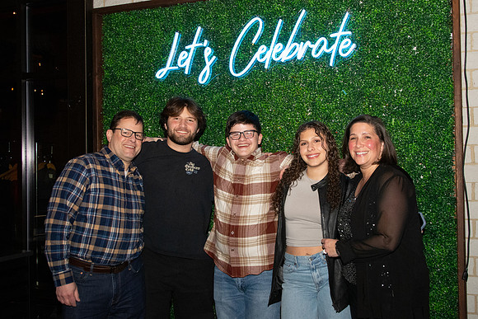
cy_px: 157
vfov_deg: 31.1
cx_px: 265
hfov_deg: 45.3
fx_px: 572
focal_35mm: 43
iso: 4000
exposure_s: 1/250
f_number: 11
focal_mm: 24
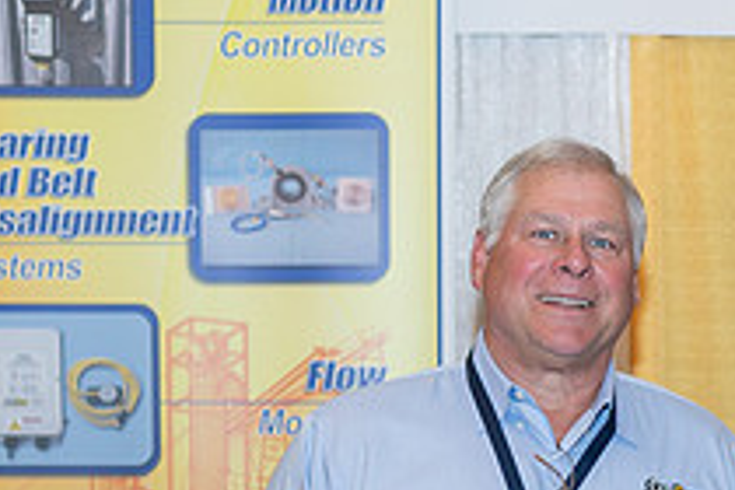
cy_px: 598
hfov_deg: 19.7
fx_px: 2082
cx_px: 655
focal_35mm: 102
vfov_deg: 13.1
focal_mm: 35
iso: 160
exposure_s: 1/125
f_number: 2
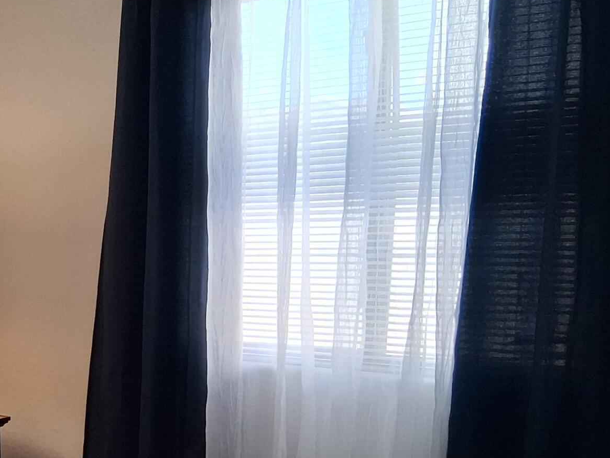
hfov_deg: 25.5
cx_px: -154
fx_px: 1181
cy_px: 365
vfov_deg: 21.7
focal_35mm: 67
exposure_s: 1/120
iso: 250
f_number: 1.8
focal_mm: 3.98
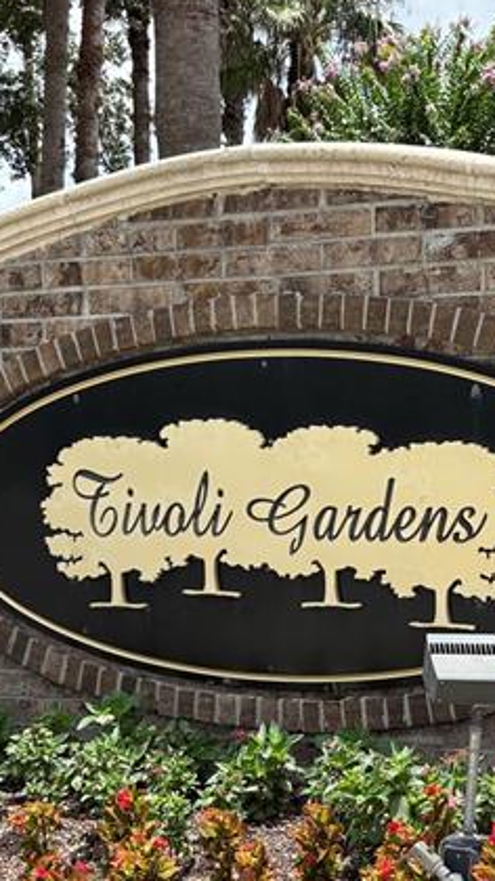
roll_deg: +1.2
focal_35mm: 69
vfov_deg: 30.0
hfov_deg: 17.3
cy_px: 682
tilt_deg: -7.5
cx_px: 388
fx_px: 1611
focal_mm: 5.96
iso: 64
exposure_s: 1/2364
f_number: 1.6
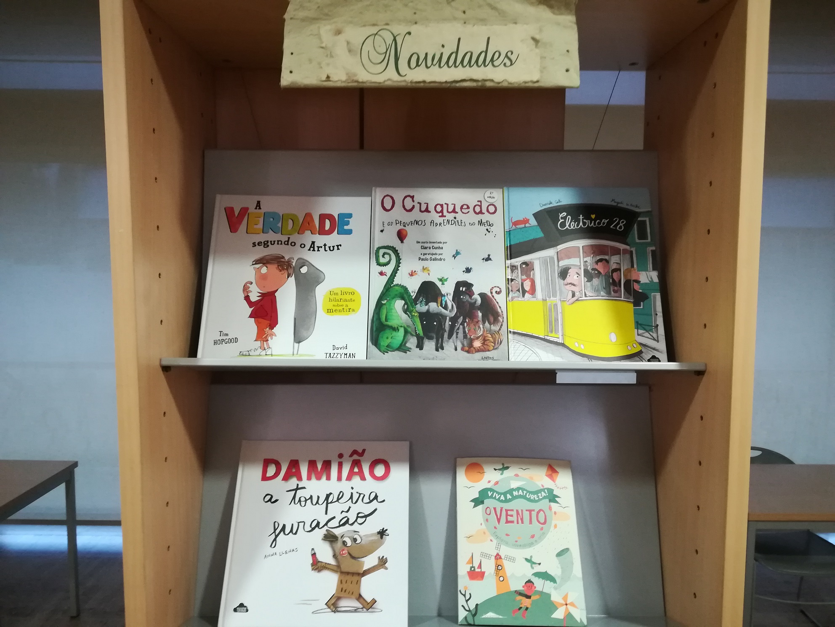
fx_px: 627
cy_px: 314
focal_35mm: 26
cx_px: 418
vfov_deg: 53.1
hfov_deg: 67.3
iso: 500
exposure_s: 1/20
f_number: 2.2
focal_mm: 3.83
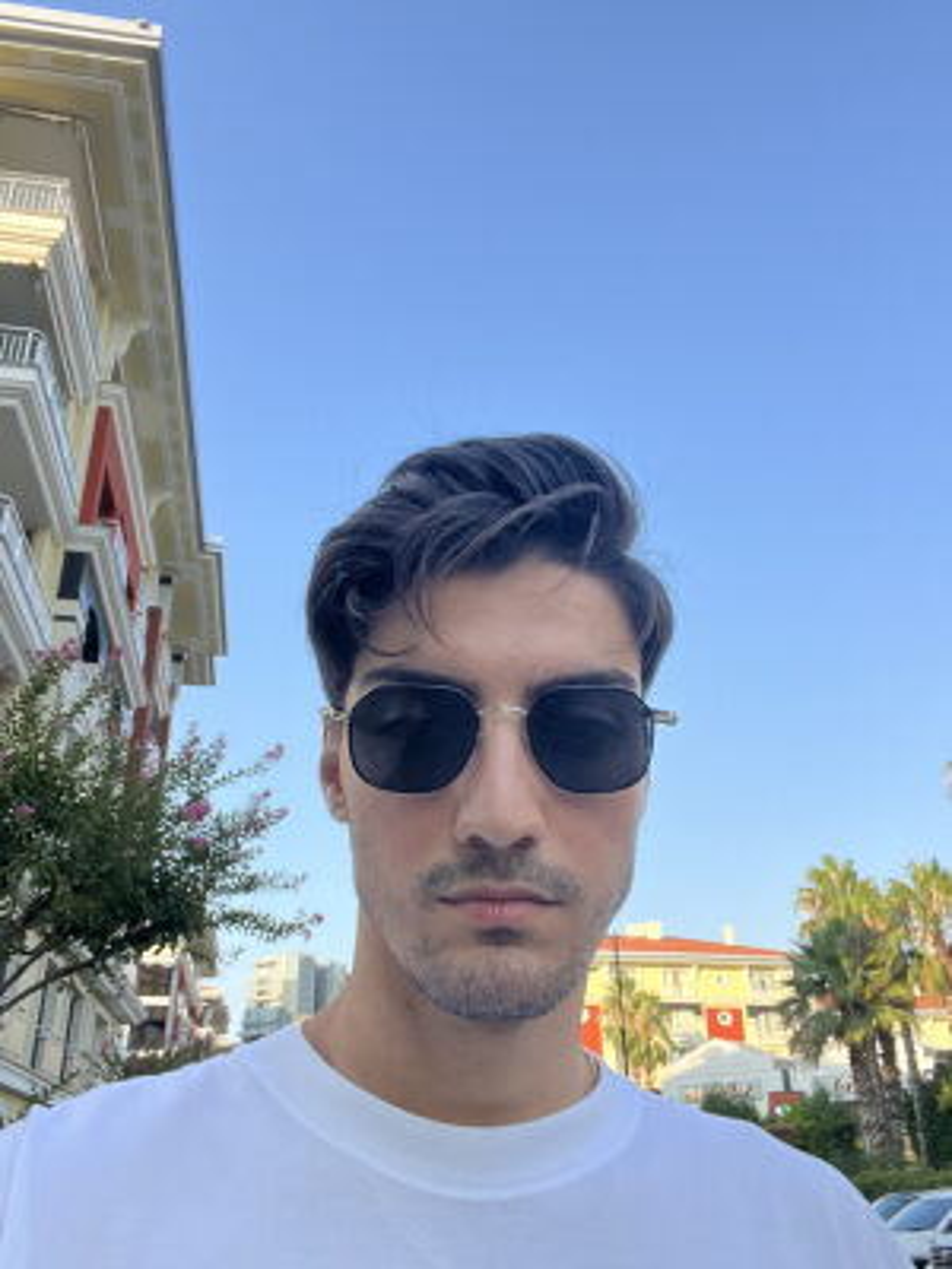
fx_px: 1100
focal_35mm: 30
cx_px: 476
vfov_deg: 60.0
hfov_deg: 46.8
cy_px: 634
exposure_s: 1/151
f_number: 2.2
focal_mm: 2.71
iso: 40
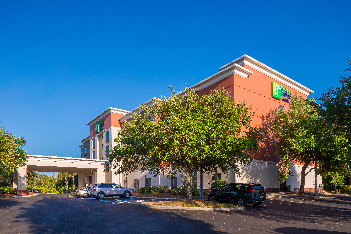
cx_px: 176
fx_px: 234
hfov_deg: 73.7
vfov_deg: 53.2
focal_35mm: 24
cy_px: 117
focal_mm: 24
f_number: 7.1
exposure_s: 1/320
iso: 100
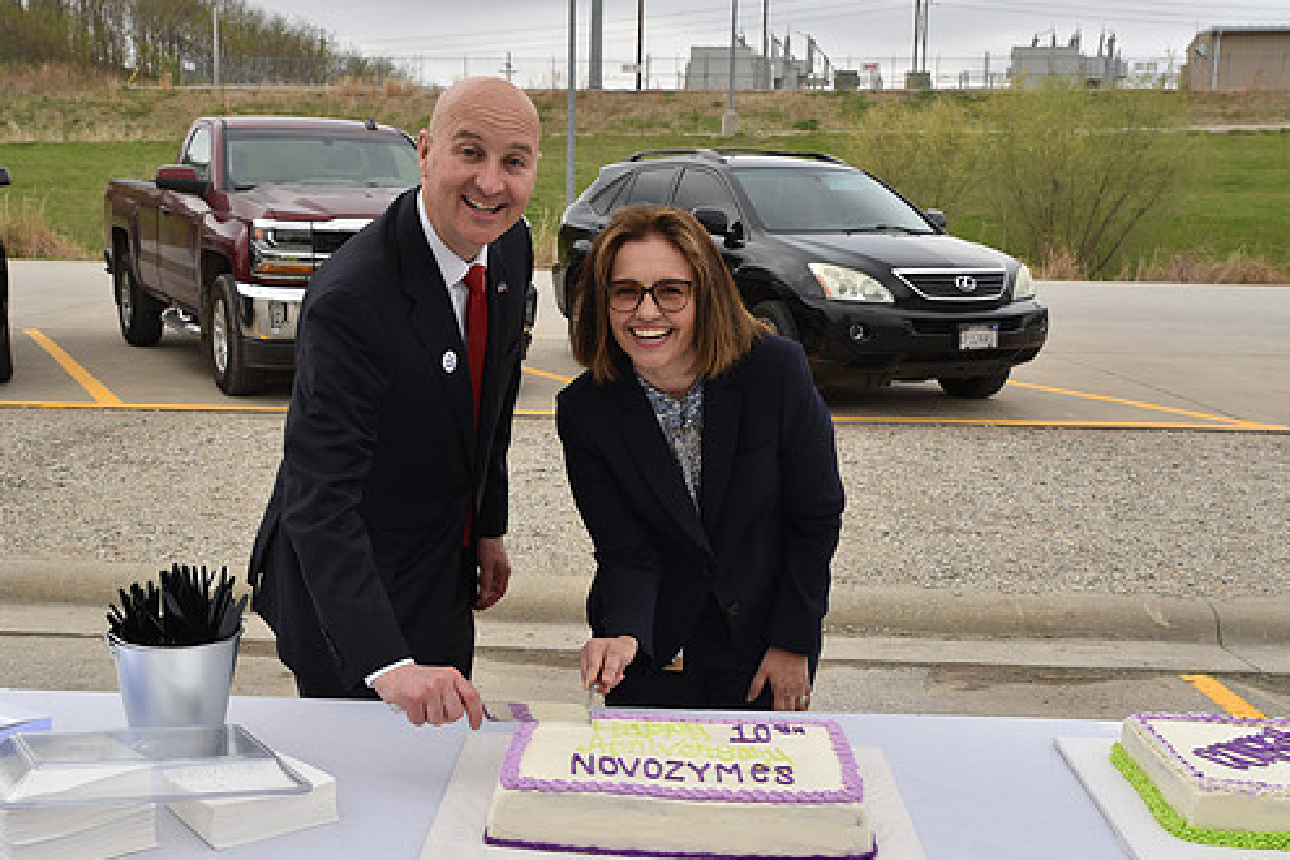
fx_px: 1469
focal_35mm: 41
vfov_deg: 32.6
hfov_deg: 47.4
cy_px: 473
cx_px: 636
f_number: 9
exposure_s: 1/200
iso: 100
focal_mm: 35
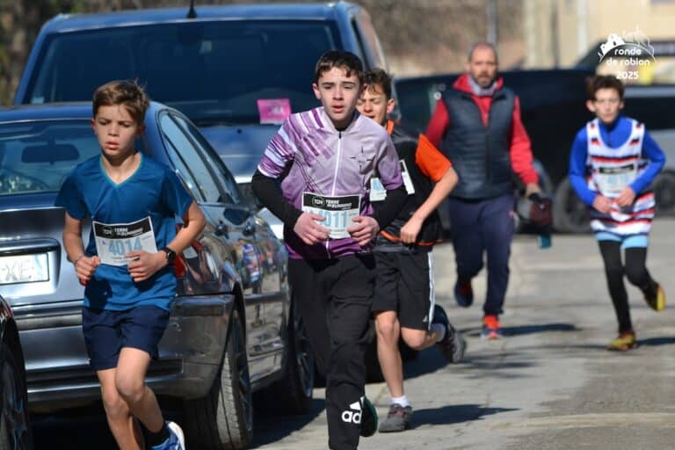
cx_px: 338
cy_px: 225
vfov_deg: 3.8
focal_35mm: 360
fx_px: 6749
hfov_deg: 5.7
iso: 400
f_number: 6.3
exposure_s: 1/1600
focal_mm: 240
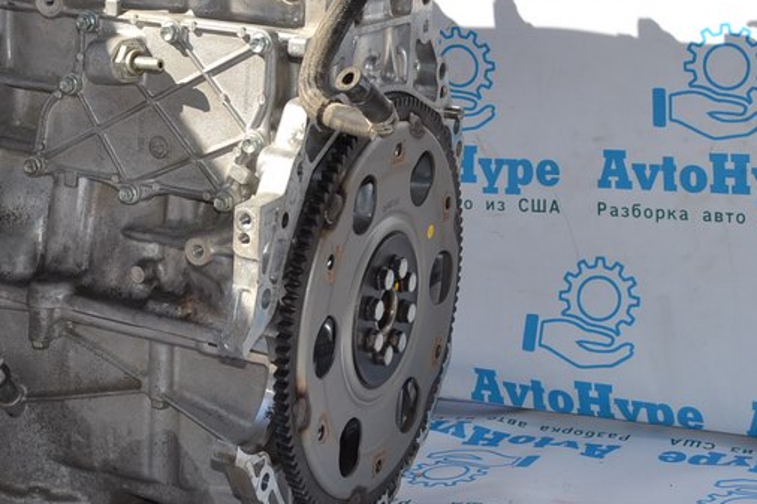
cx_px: 120
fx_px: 1661
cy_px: 11
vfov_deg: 16.9
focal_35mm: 79
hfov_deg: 25.1
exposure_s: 1/200
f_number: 7.1
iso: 100
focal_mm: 26
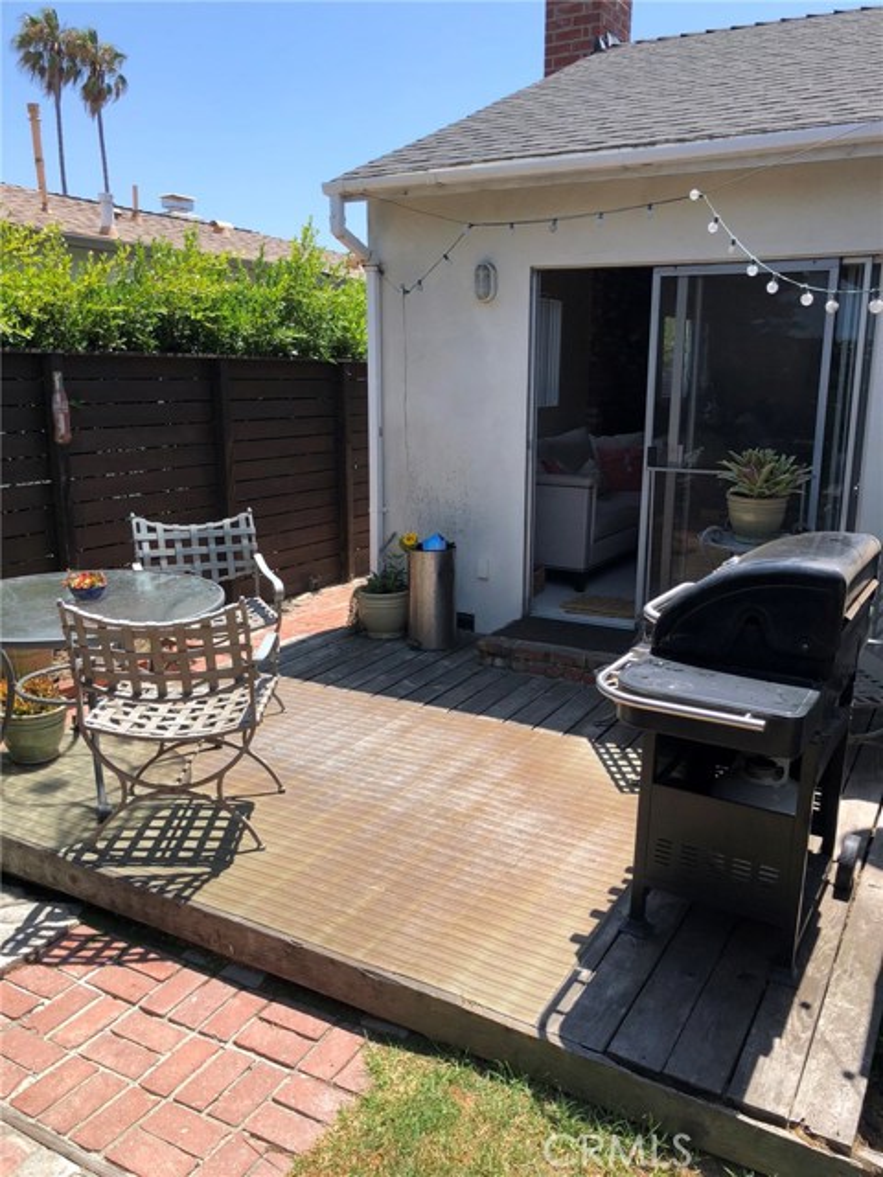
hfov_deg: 49.7
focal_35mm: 28
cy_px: 588
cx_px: 442
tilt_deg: -13.6
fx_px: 952
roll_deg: -2.4
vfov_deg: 63.4
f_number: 1.8
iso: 20
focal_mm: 4
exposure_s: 1/979
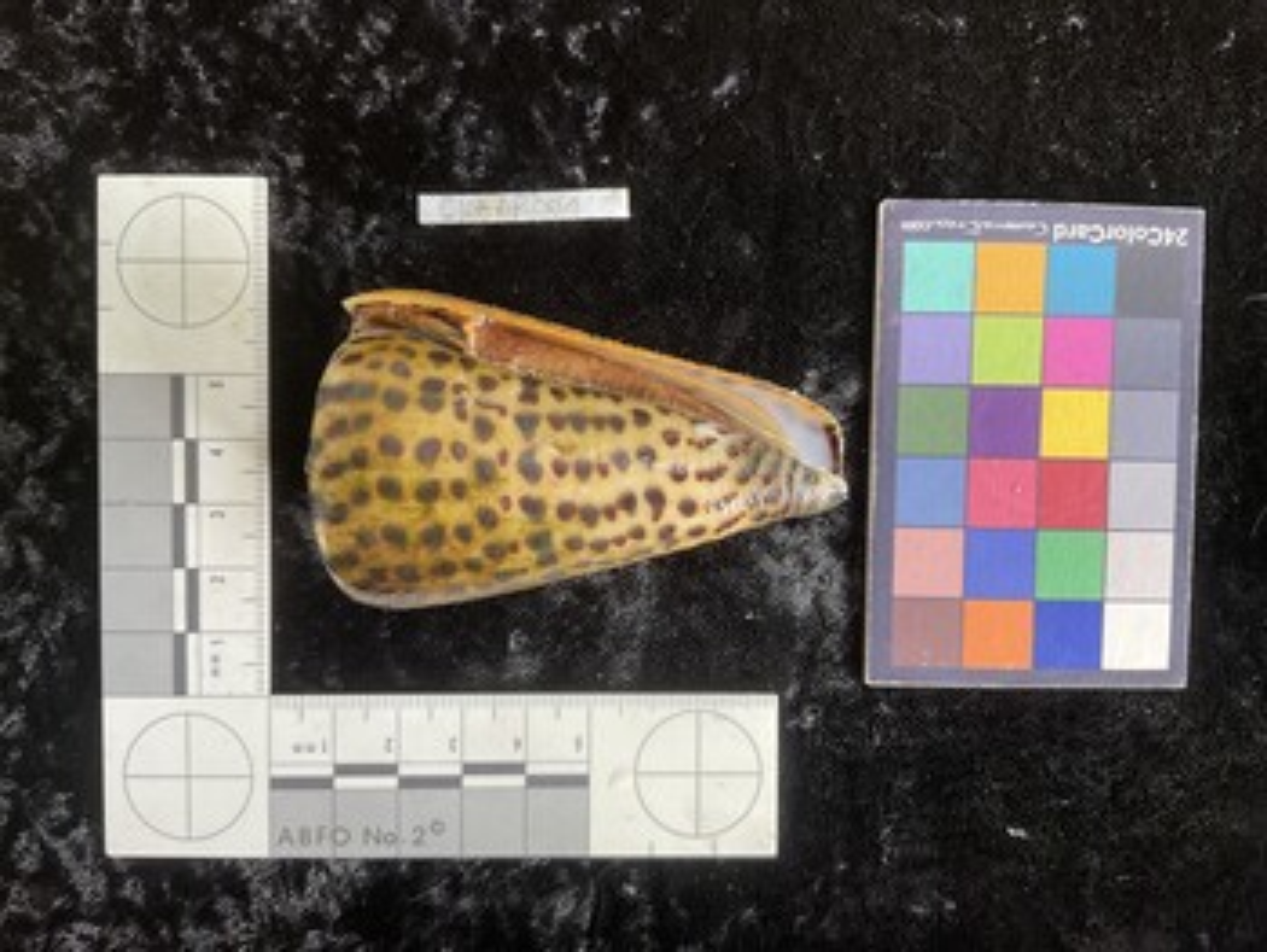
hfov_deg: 61.6
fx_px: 1062
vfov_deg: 48.3
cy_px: 476
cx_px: 634
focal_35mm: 29
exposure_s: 1/60
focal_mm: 3
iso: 40
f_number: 1.8
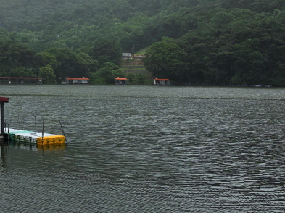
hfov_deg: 29.0
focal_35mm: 60
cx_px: -33
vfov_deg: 22.9
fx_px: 494
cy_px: -23
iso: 25
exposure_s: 1/359
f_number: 1.7
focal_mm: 6.3
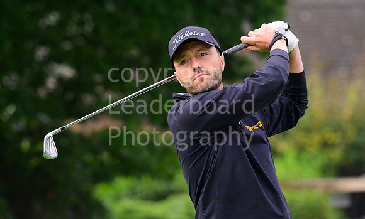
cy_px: 41
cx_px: 195
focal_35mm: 329
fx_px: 3241
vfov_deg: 3.9
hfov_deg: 6.4
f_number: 4
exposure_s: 1/2000
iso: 1000
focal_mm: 200
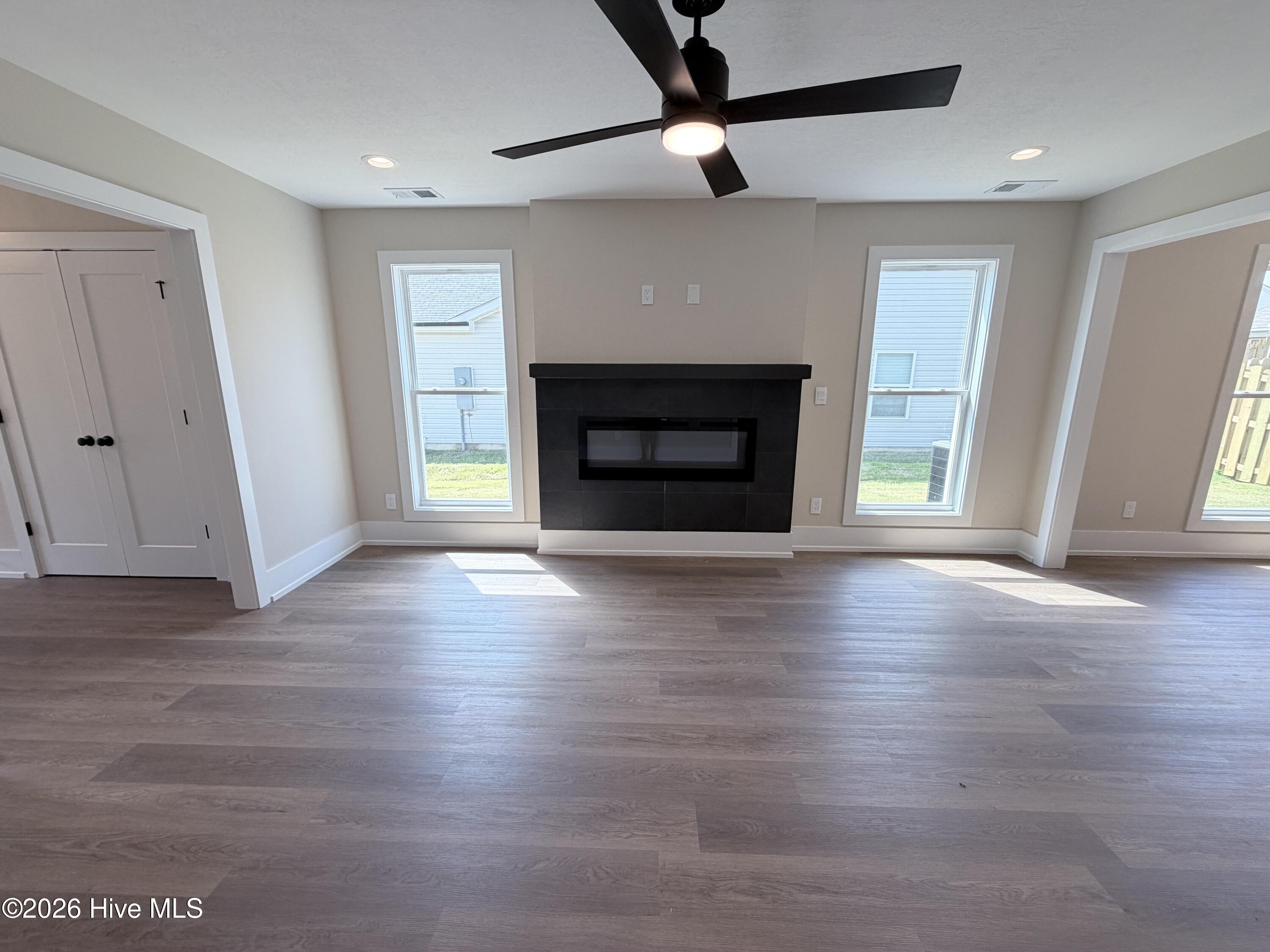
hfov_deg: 102.1
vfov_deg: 85.7
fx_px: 514
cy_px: 476
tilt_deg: -12.7
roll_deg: +0.2
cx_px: 635
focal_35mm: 14
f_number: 2.2
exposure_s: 1/120
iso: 64
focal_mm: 2.22
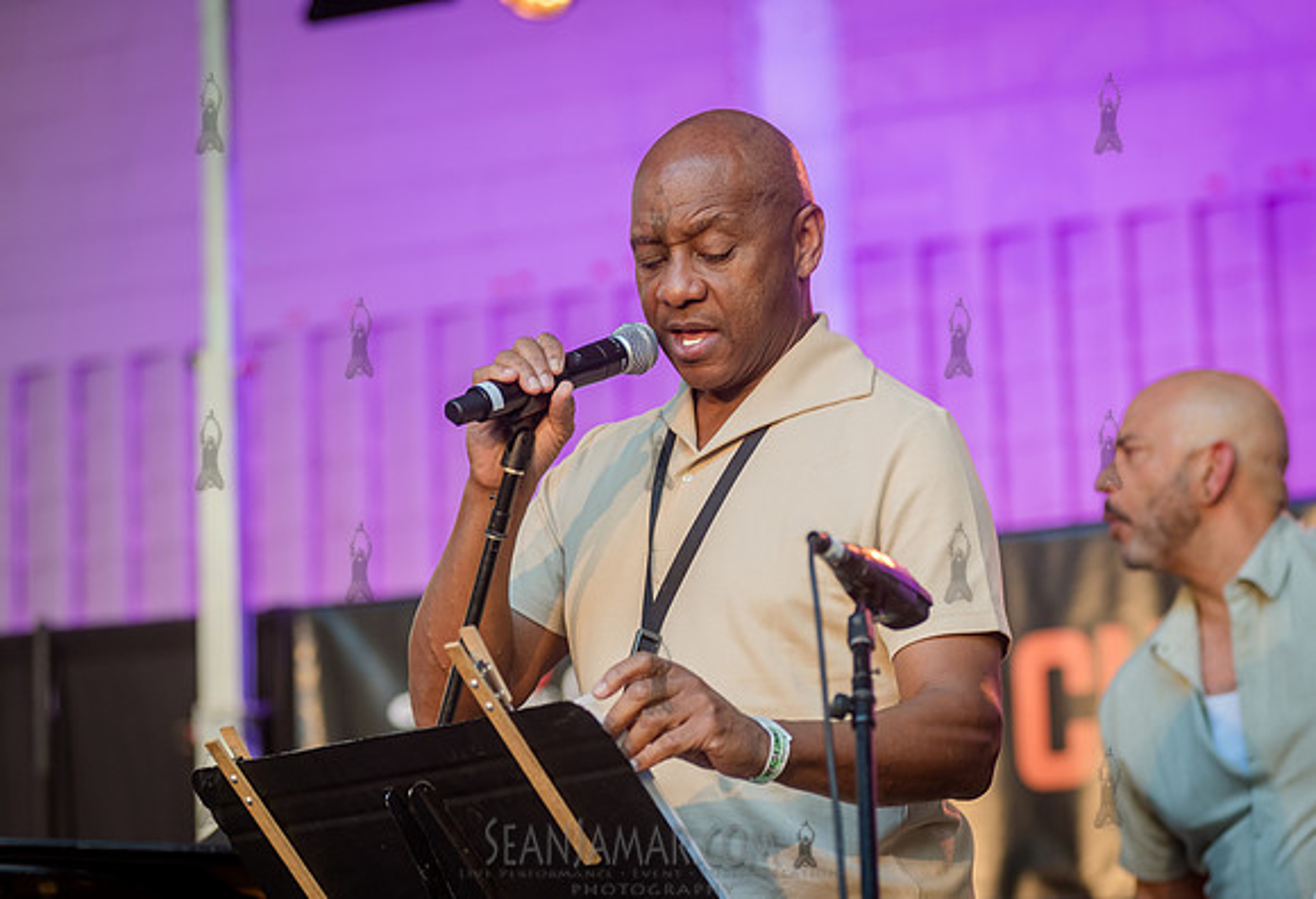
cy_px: 412
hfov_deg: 16.5
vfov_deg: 11.3
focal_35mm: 123
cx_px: 681
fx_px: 4537
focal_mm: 112
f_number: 3.5
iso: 800
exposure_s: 1/200
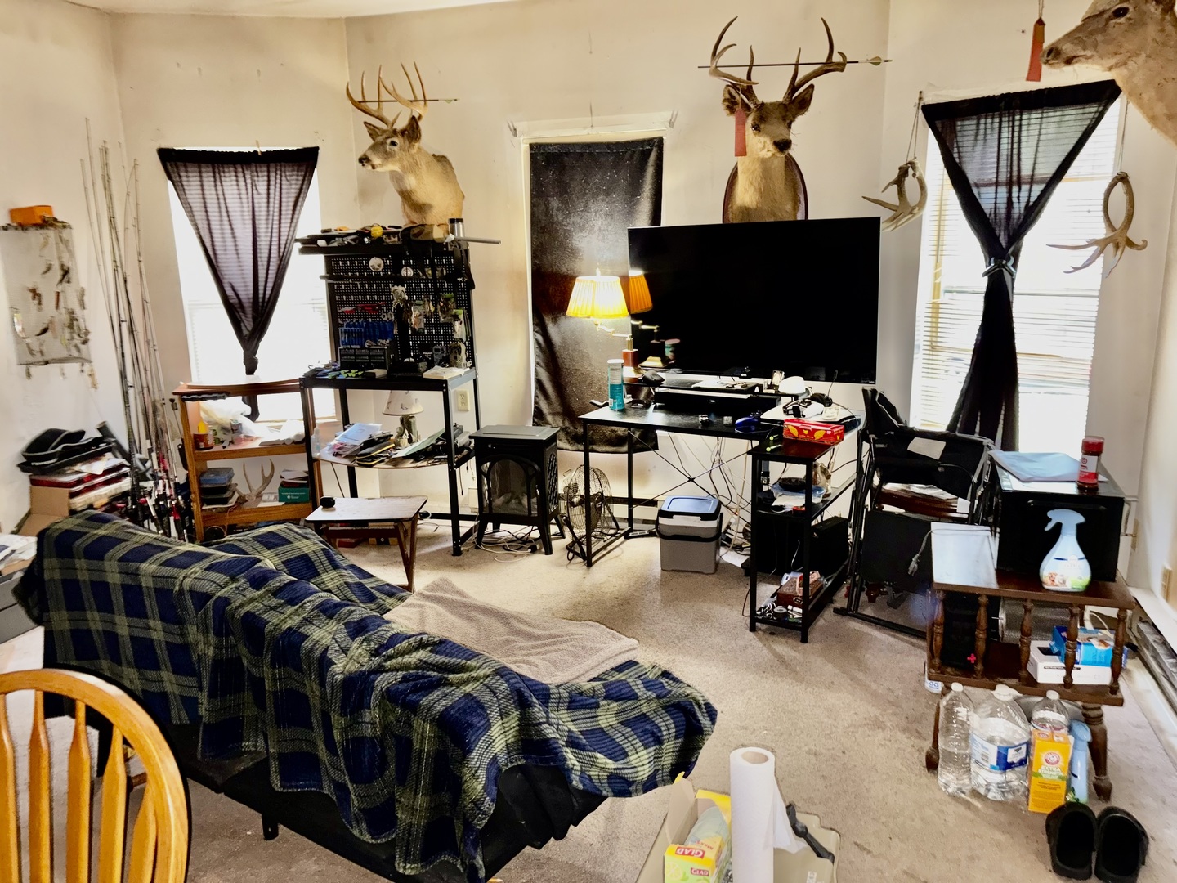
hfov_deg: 67.3
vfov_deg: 53.1
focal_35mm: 26
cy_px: 442
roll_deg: +1.8
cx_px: 588
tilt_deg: -12.6
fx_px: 884
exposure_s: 1/6
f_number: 1.6
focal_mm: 5.96
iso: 250
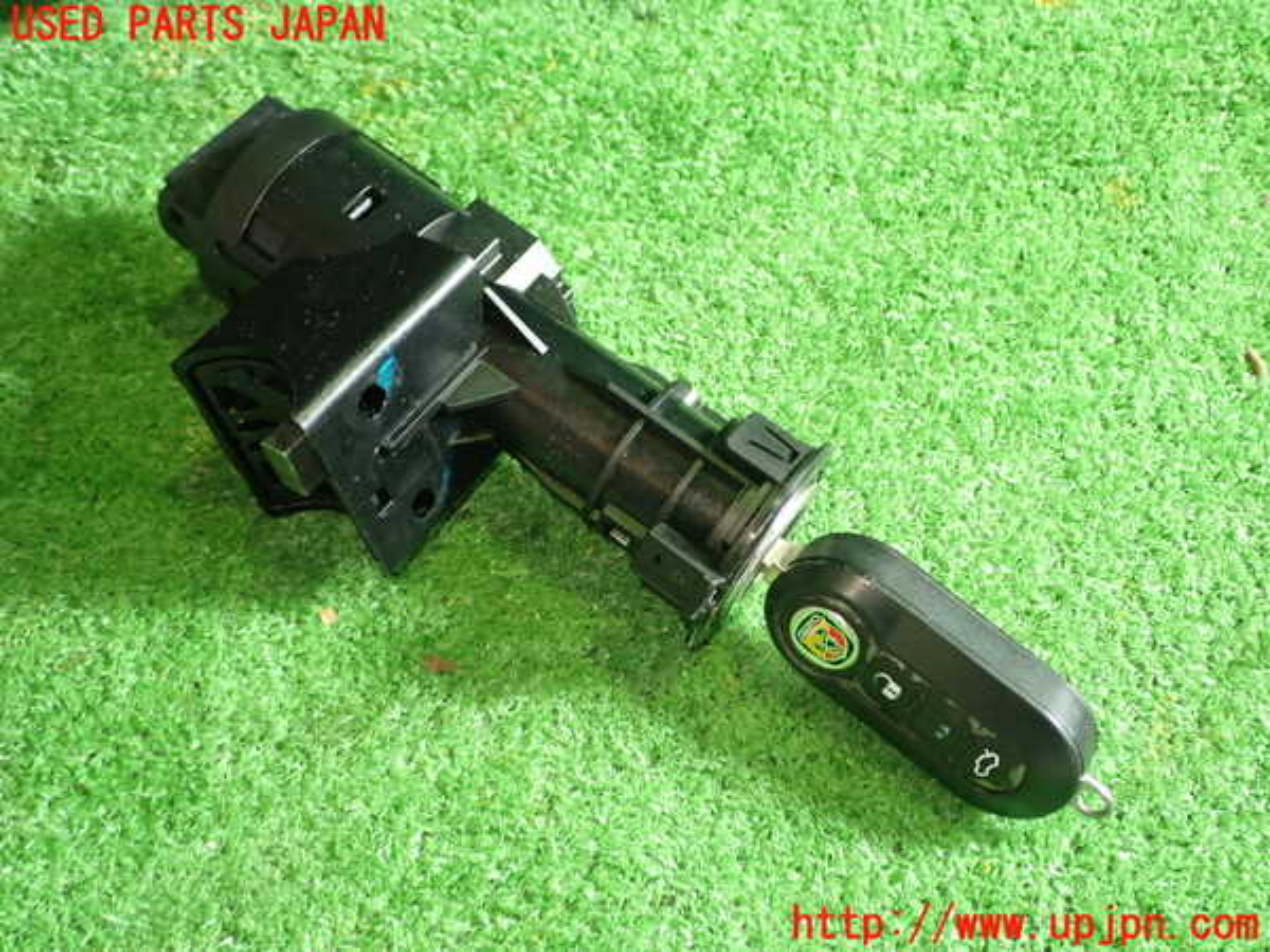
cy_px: 476
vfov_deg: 37.7
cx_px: 635
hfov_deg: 49.0
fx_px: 1394
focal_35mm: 38
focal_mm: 6.83
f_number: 2.7
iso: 400
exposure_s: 1/40
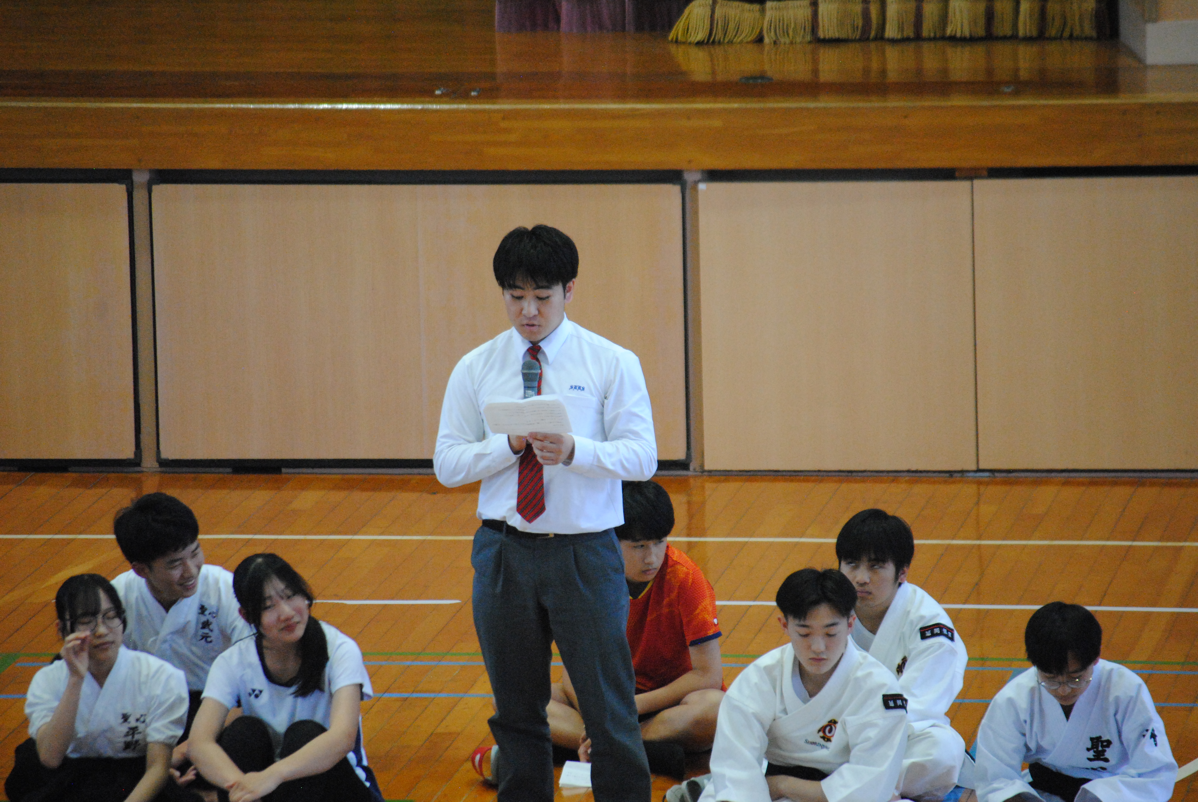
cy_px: 401
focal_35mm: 248
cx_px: 599
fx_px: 8246
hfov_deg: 8.3
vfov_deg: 5.6
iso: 1600
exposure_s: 1/160
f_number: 5.3
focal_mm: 165
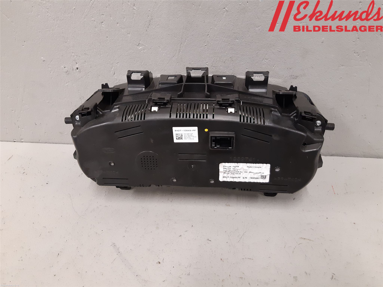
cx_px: 192
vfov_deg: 53.1
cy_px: 144
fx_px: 288
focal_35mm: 26
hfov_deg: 67.3
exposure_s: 1/50
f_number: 1.7
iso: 250
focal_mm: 3.93
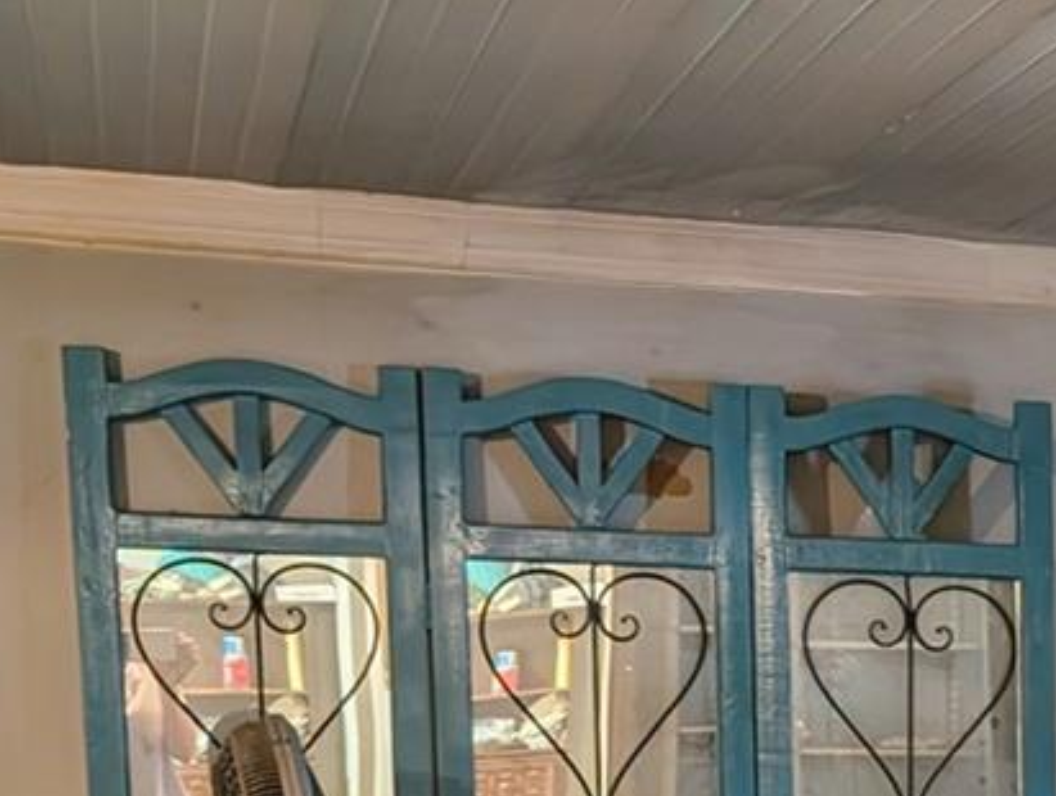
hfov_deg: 18.7
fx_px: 2843
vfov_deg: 14.9
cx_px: 1552
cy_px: 1163
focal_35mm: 93
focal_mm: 6.9
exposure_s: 1/60
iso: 78
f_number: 1.68
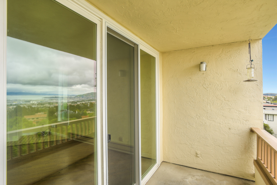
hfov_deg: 86.9
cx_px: 138
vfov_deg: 64.6
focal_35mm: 19
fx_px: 146
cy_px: 92
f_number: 8
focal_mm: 19
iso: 100
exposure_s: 1/30
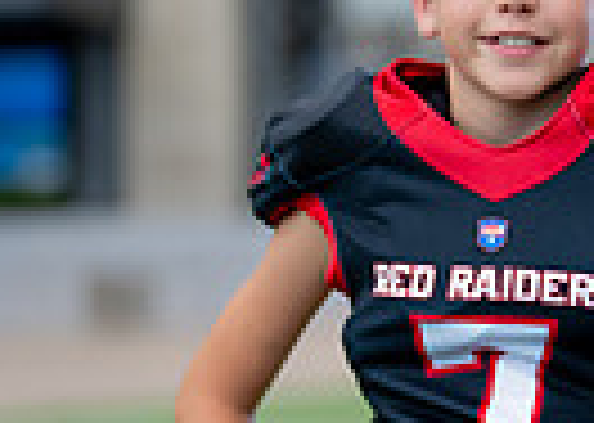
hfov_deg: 7.6
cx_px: 843
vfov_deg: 5.5
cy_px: 243
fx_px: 4432
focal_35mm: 263
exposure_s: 1/1000
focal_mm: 50
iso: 100
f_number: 1.2
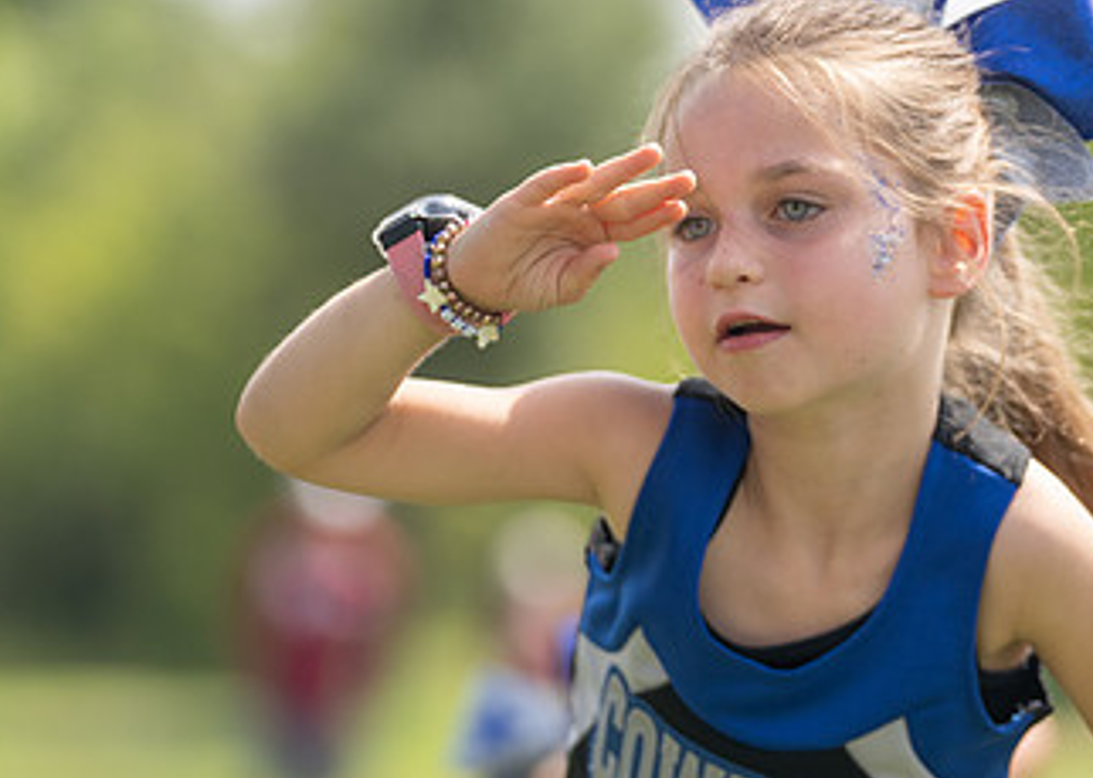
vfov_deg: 5.0
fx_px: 8865
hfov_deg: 7.1
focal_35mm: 286
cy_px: 269
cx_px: 681
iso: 100
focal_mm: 138
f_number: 2.8
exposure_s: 1/1250
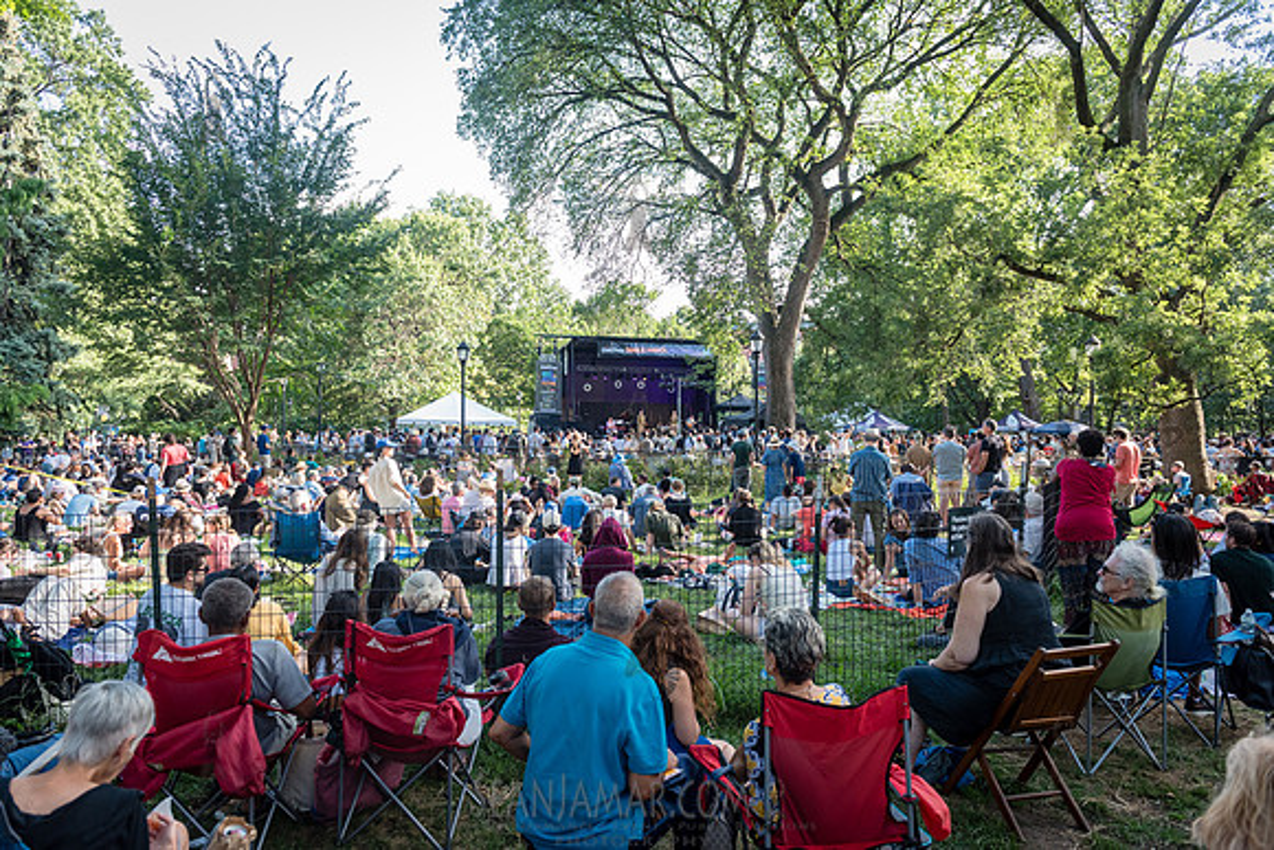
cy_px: 425
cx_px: 637
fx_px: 863
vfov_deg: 52.4
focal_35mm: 24
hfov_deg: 72.9
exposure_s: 1/500
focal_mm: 24
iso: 800
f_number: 3.5
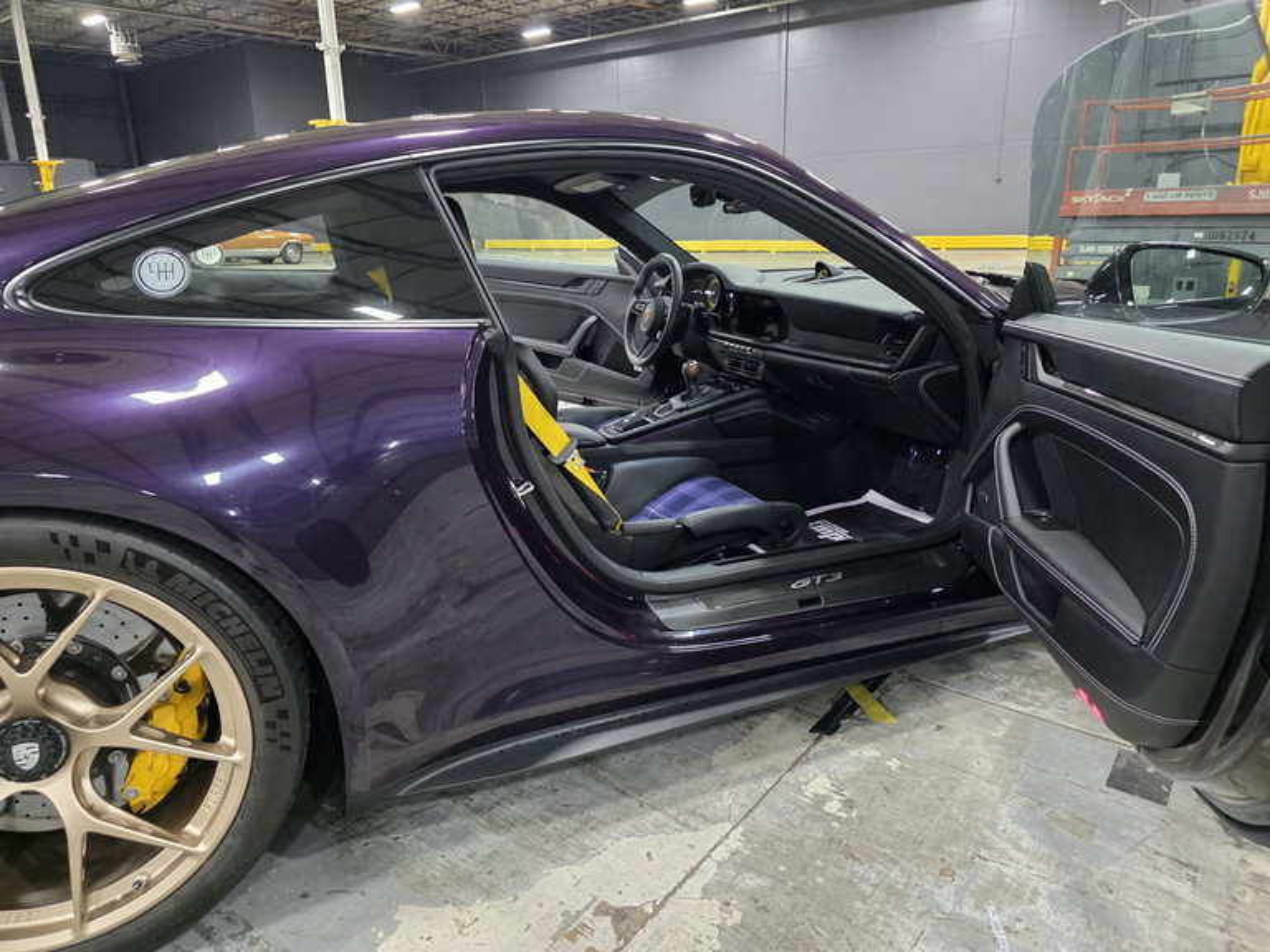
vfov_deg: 58.9
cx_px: 635
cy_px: 476
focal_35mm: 23
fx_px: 844
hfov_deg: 73.9
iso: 1000
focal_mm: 6.3
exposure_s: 1/120
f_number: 1.7
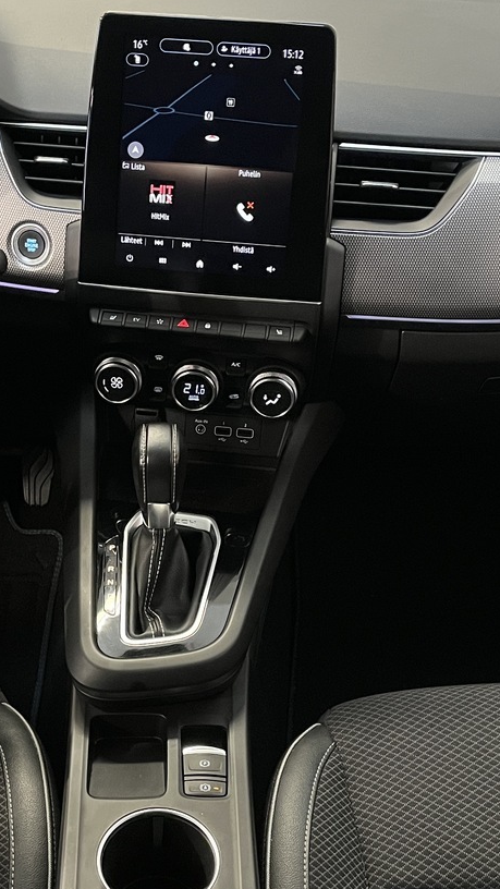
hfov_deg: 23.8
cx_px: 163
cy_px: 517
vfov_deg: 41.2
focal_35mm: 50
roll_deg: -1.7
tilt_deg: -37.7
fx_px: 1178
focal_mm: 5.1
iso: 400
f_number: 1.6
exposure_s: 1/50
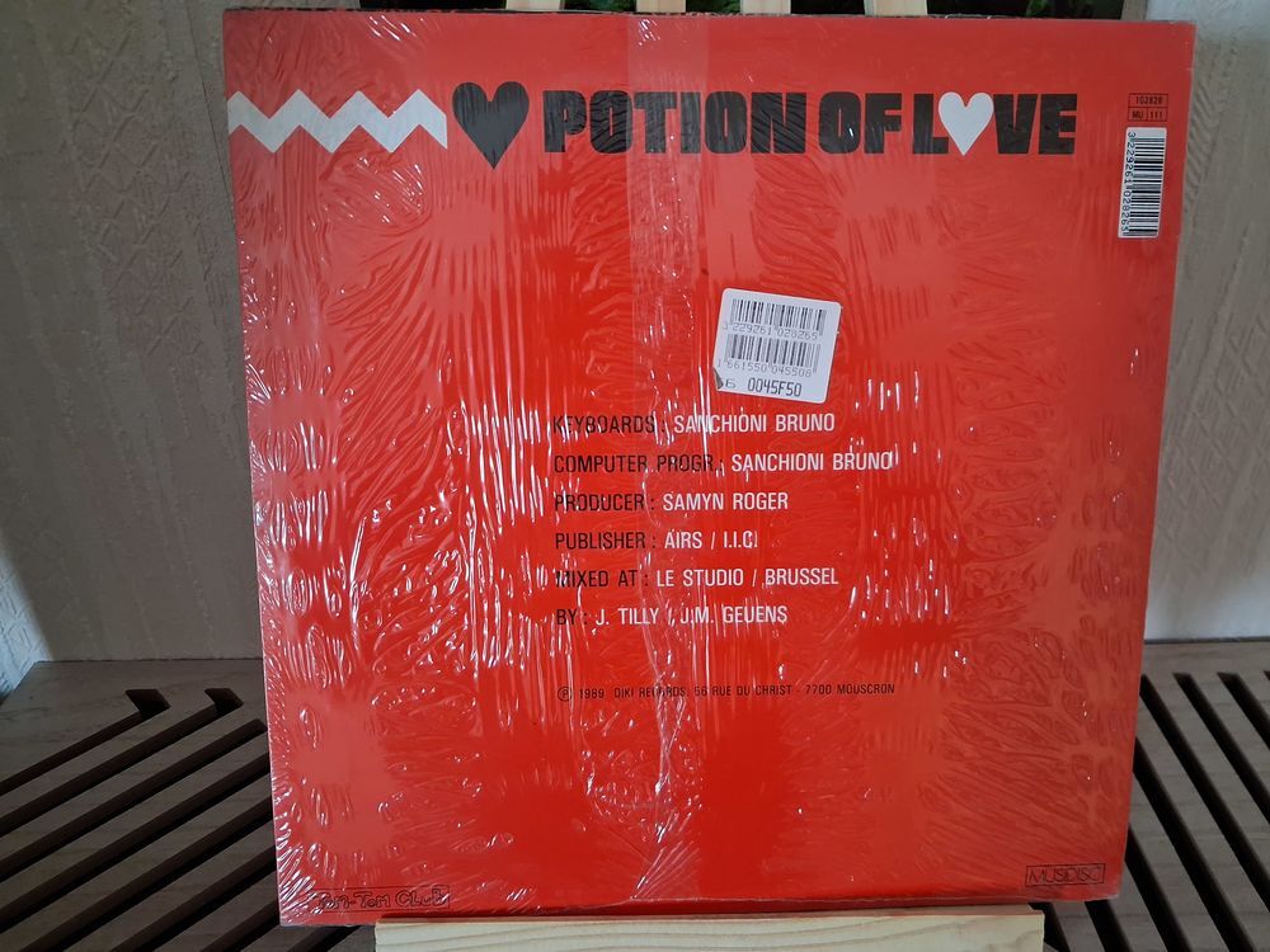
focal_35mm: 27
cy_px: 476
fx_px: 991
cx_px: 635
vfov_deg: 51.4
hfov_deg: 65.3
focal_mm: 4
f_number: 1.8
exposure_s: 1/25
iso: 500
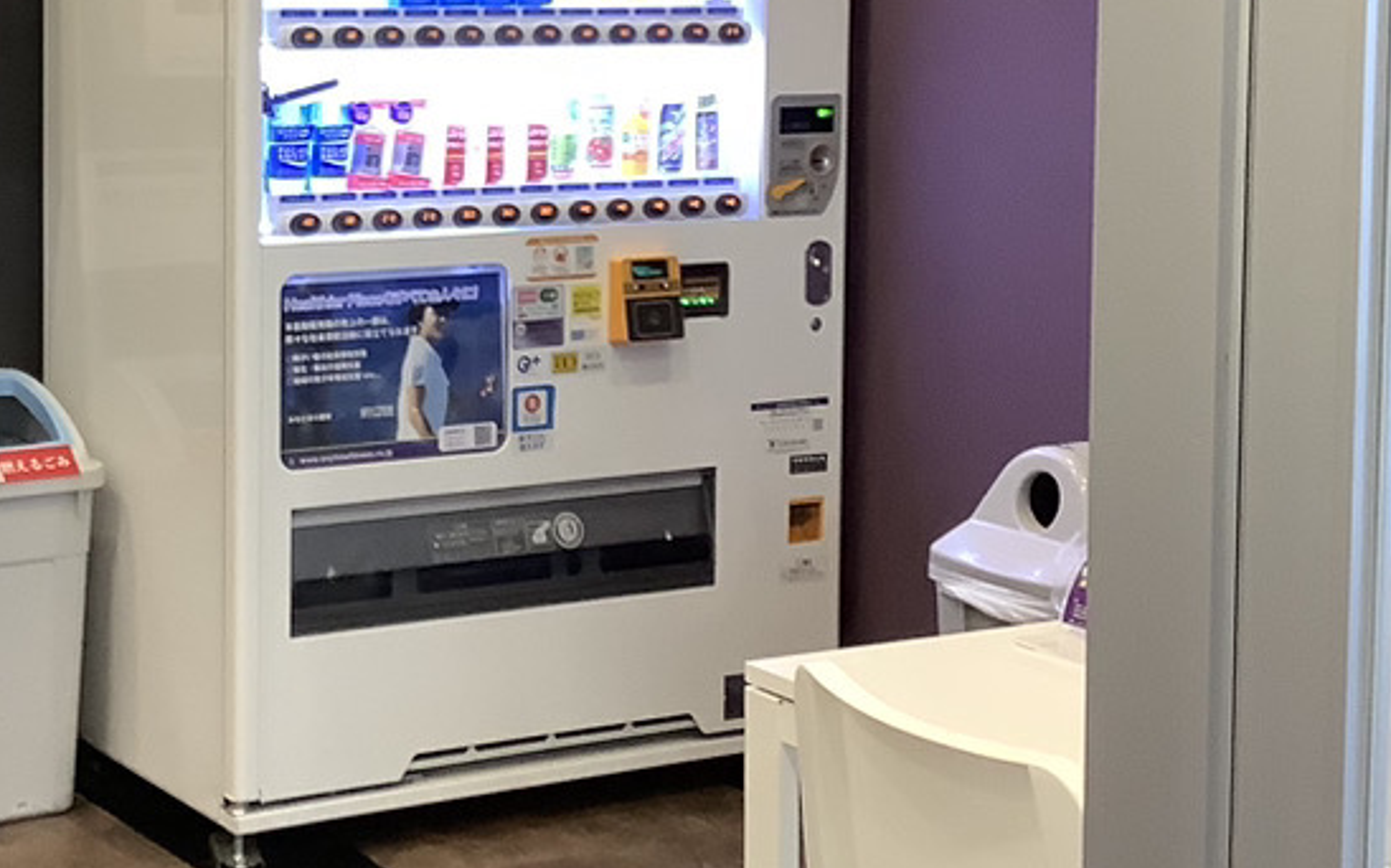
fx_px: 2728
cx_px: 236
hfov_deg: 27.9
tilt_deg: -4.1
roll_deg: +0.5
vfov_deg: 17.9
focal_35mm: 72
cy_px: 150
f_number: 2.4
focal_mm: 3.3
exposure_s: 1/50
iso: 200
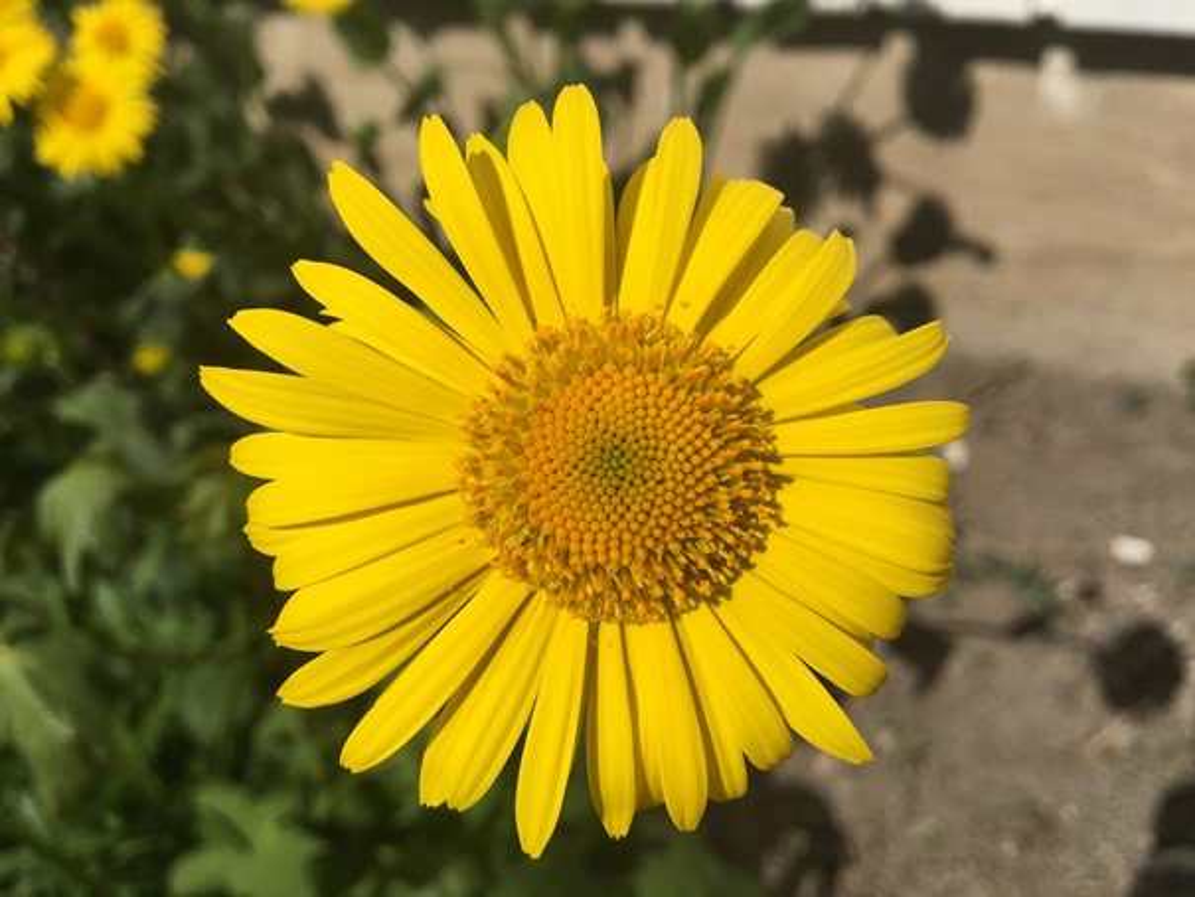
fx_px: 1001
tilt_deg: -37.1
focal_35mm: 29
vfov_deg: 48.2
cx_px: 598
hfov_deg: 61.6
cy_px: 448
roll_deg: +5.6
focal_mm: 4.15
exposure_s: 1/3497
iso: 25
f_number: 2.2
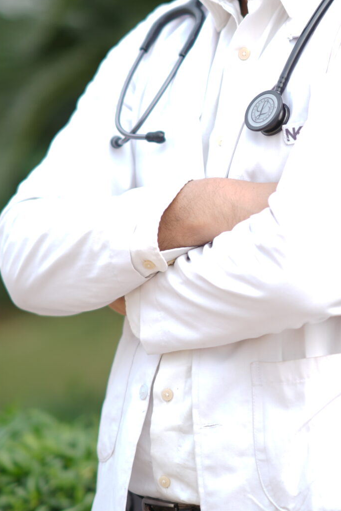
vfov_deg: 9.7
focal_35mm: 211
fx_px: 2996
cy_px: 168
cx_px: 250
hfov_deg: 6.5
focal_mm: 85
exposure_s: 1/800
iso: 64
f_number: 1.4
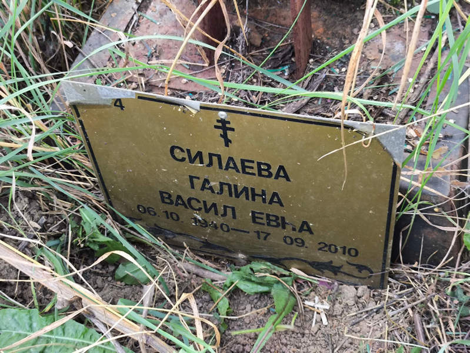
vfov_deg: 29.1
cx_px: 235
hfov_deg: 38.2
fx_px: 679
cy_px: 176
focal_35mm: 50
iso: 200
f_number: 1.7
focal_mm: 4.71
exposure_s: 1/33.3
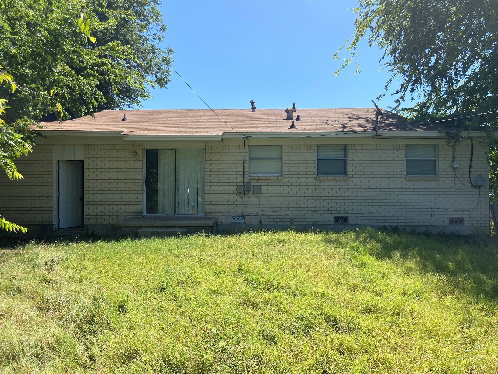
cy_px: 187
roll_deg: +0.1
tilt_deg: -0.8
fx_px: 374
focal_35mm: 26
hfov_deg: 67.3
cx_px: 249
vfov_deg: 53.1
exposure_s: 1/2066
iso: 32
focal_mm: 4.25
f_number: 1.8
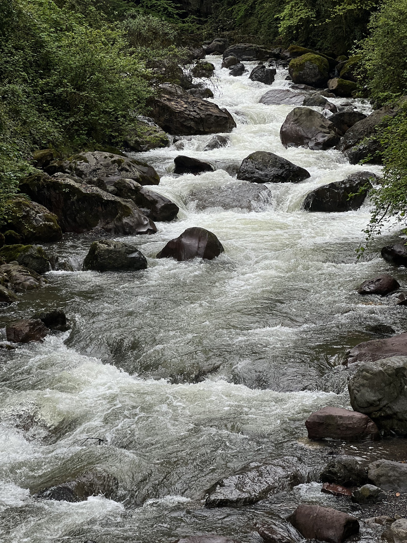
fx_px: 1207
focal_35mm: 77
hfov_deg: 19.1
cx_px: 204
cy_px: 272
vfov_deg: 25.3
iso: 32
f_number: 2.8
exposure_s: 1/405
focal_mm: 9
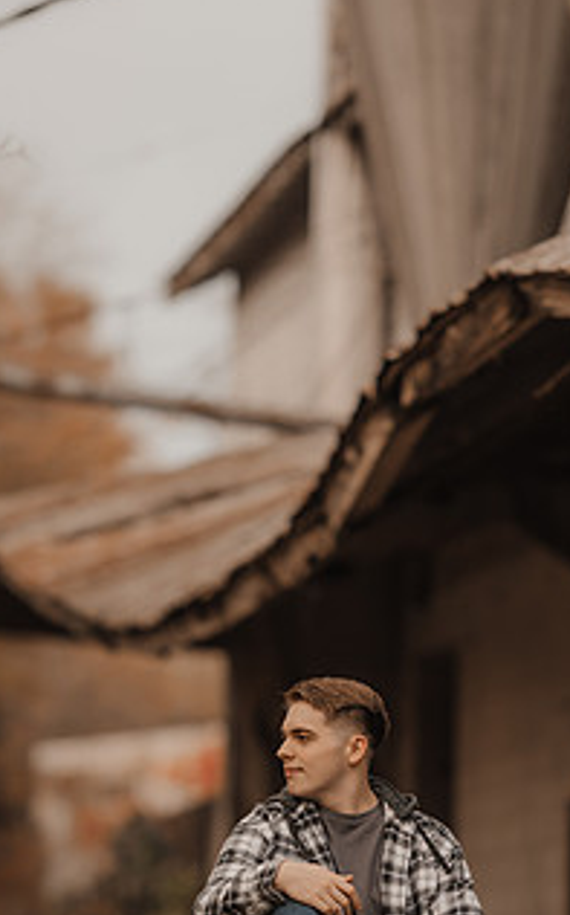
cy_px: 634
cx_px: 347
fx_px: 5677
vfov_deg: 9.2
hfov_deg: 5.7
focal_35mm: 228
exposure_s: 1/250
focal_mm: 105
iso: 100
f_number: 1.6
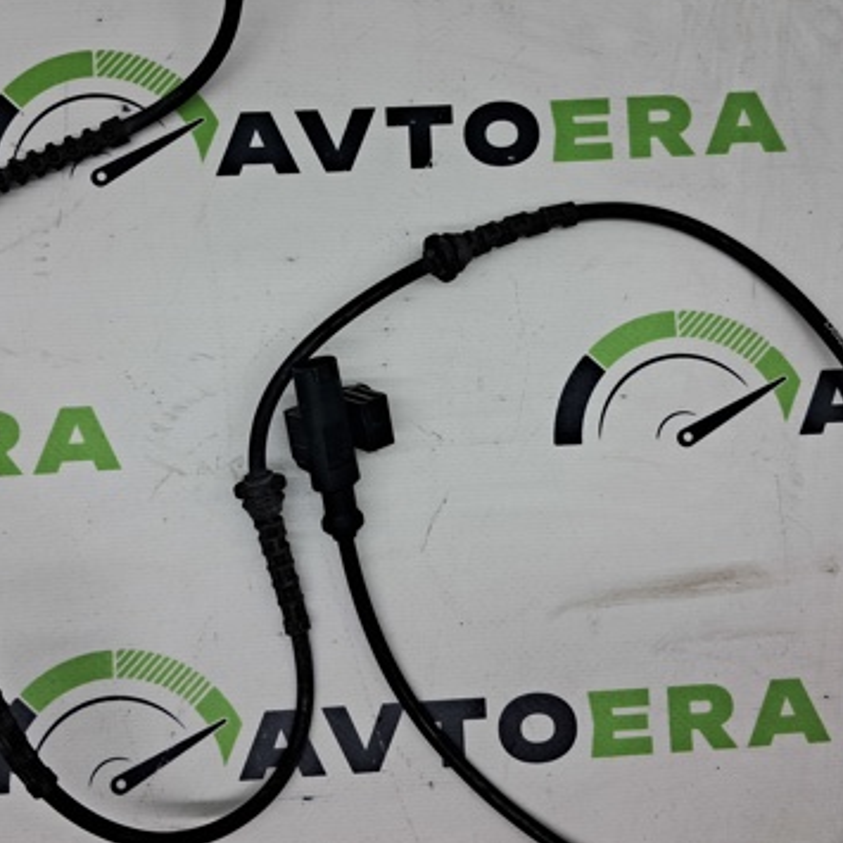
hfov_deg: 39.2
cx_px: 394
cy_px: 346
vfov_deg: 39.0
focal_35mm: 43
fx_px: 1185
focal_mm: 4
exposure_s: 1/120
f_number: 1.8
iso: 50
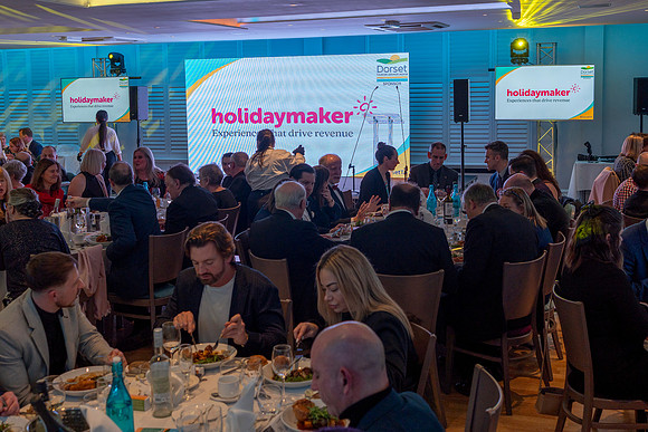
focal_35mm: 44
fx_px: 784
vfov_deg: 30.7
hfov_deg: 44.9
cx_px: 317
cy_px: 164
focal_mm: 35
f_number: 4.5
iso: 125
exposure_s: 1/60
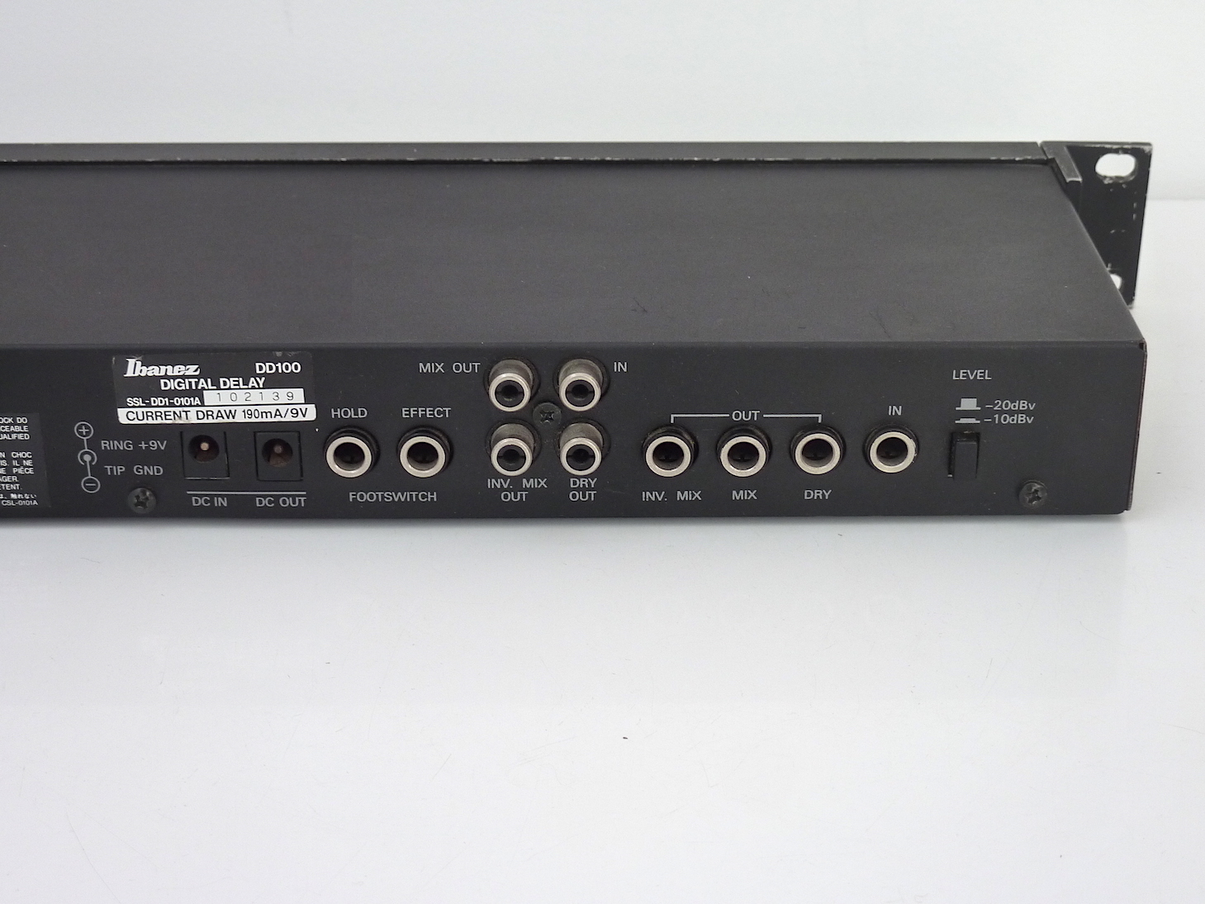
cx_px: 602
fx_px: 2193
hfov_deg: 30.7
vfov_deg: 23.3
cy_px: 452
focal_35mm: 63
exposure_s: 1/15
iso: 200
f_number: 4
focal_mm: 10.3
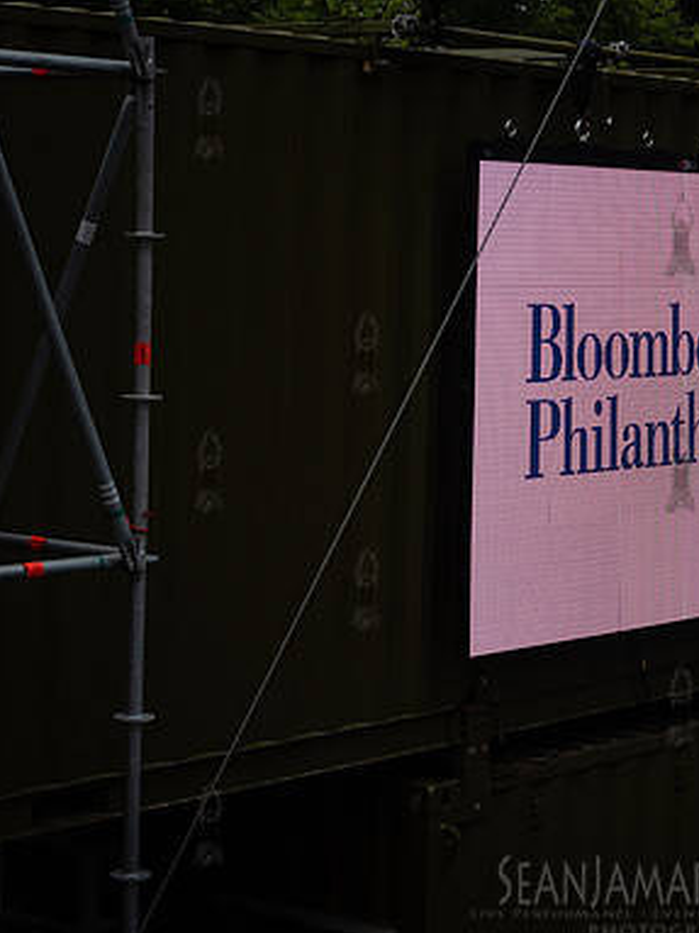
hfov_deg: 14.3
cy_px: 469
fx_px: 2748
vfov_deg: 19.3
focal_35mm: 102
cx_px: 680
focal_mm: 70
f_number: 5.6
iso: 500
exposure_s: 1/1000
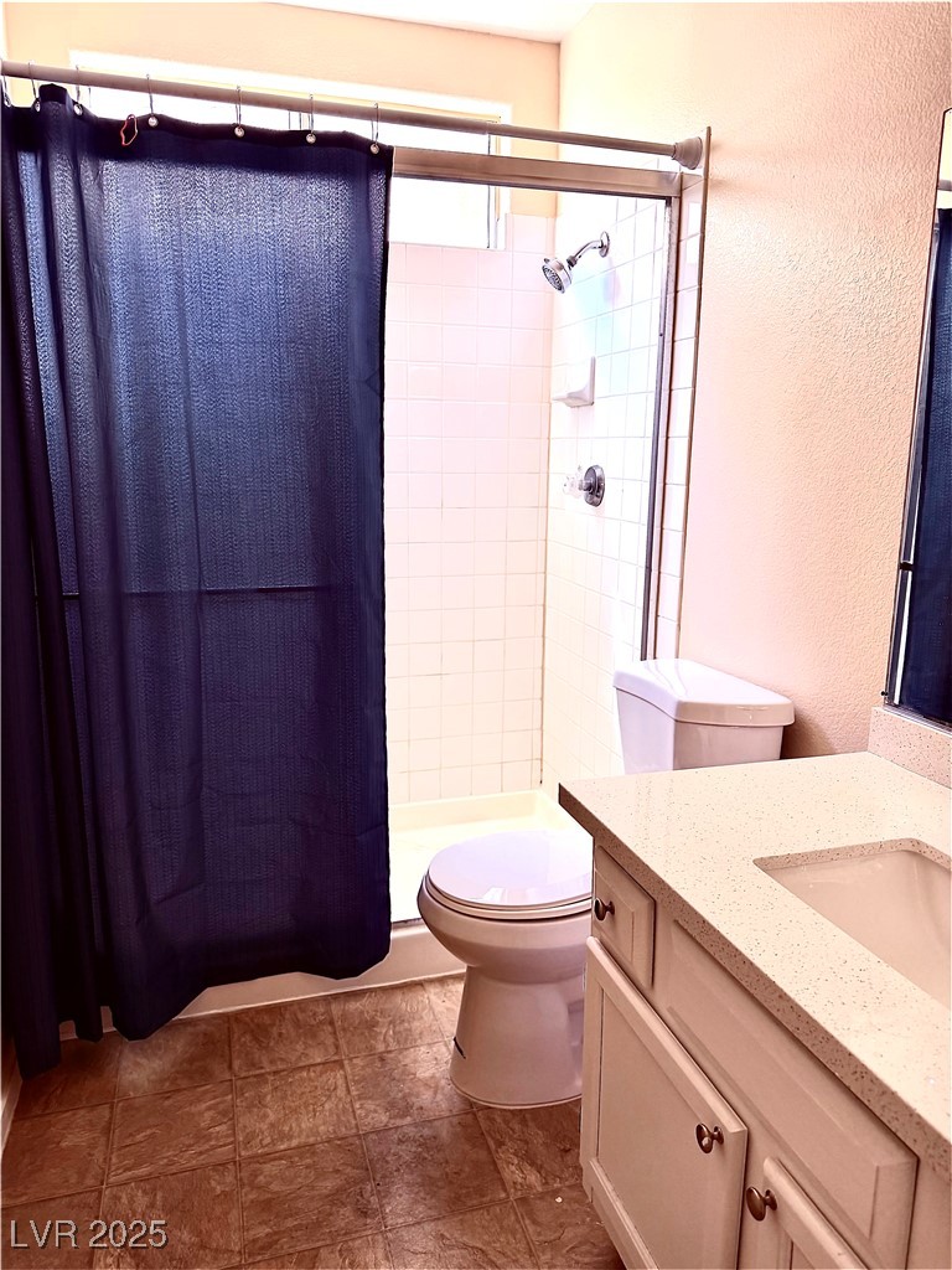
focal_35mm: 24
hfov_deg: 56.8
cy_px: 635
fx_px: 880
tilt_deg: -12.1
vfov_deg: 71.6
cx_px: 476
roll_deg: -0.4
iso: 160
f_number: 1.78
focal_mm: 6.76
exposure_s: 1/121
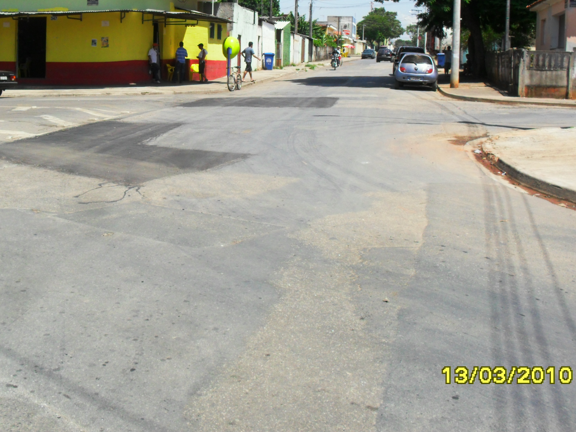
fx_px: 832
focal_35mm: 50
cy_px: 126
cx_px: 194
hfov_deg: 37.8
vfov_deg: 28.8
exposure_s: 1/180
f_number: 8.4
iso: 100
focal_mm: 6.3
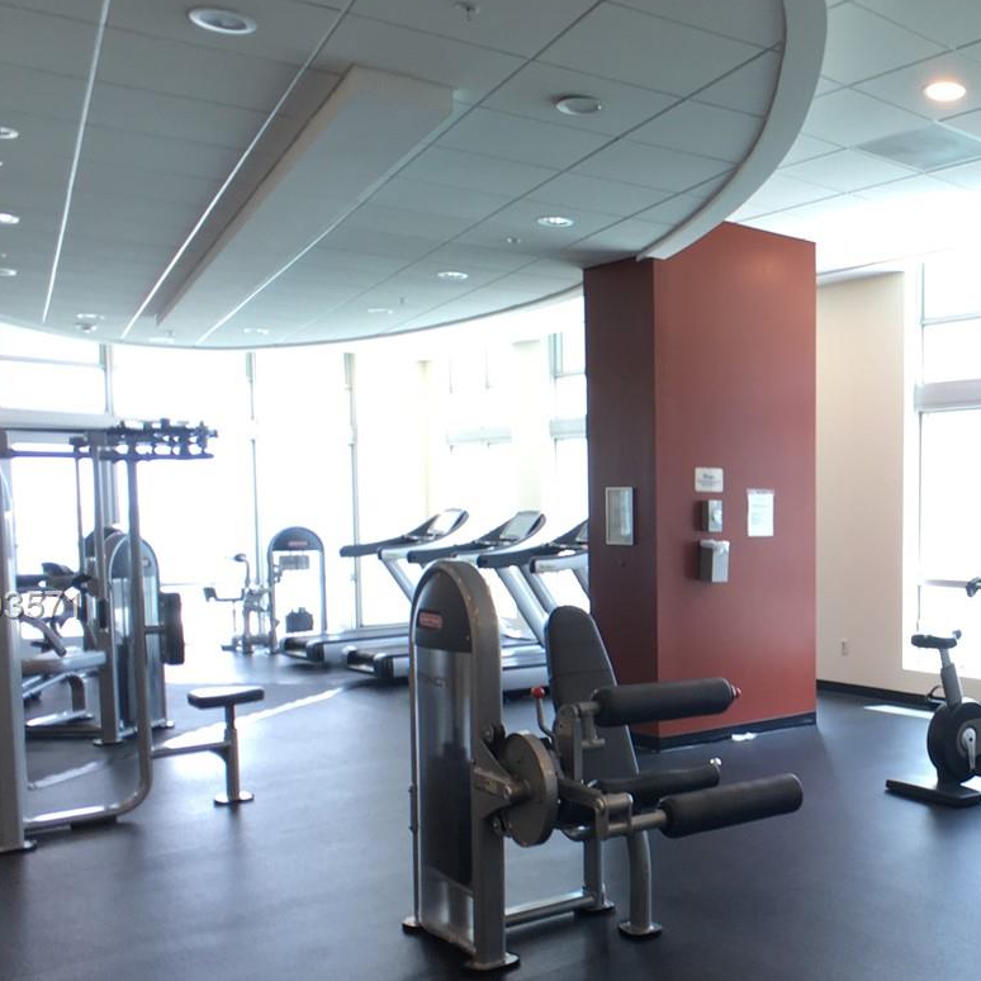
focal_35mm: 53
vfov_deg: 32.1
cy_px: 607
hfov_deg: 30.6
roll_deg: -0.9
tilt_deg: -4.0
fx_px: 1699
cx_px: 905
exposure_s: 1/40
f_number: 2.2
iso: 25
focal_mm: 4.15
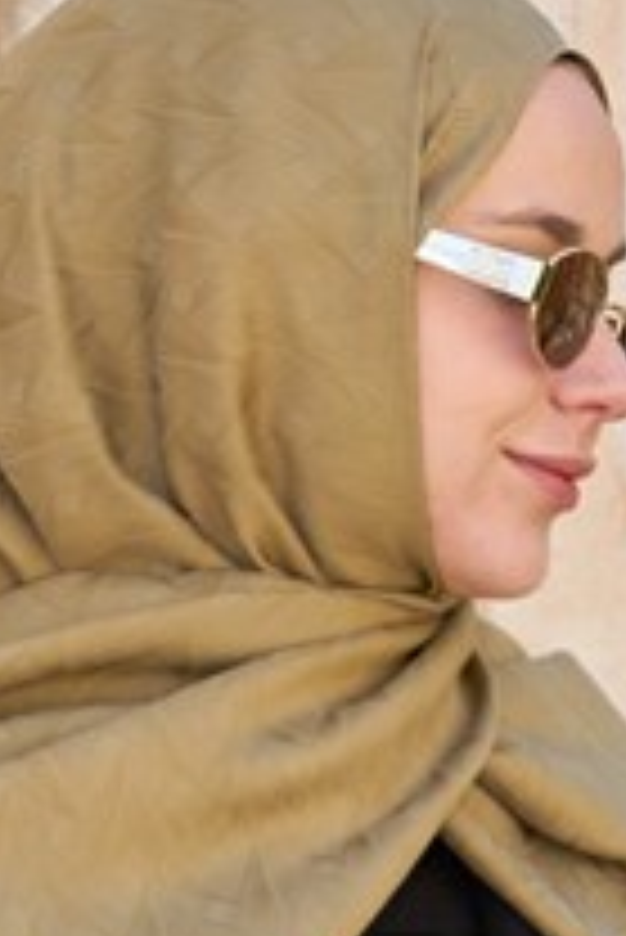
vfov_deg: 6.8
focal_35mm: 301
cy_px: 819
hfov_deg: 4.6
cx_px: 252
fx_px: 7837
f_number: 4.5
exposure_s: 1/250
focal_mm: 135
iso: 200
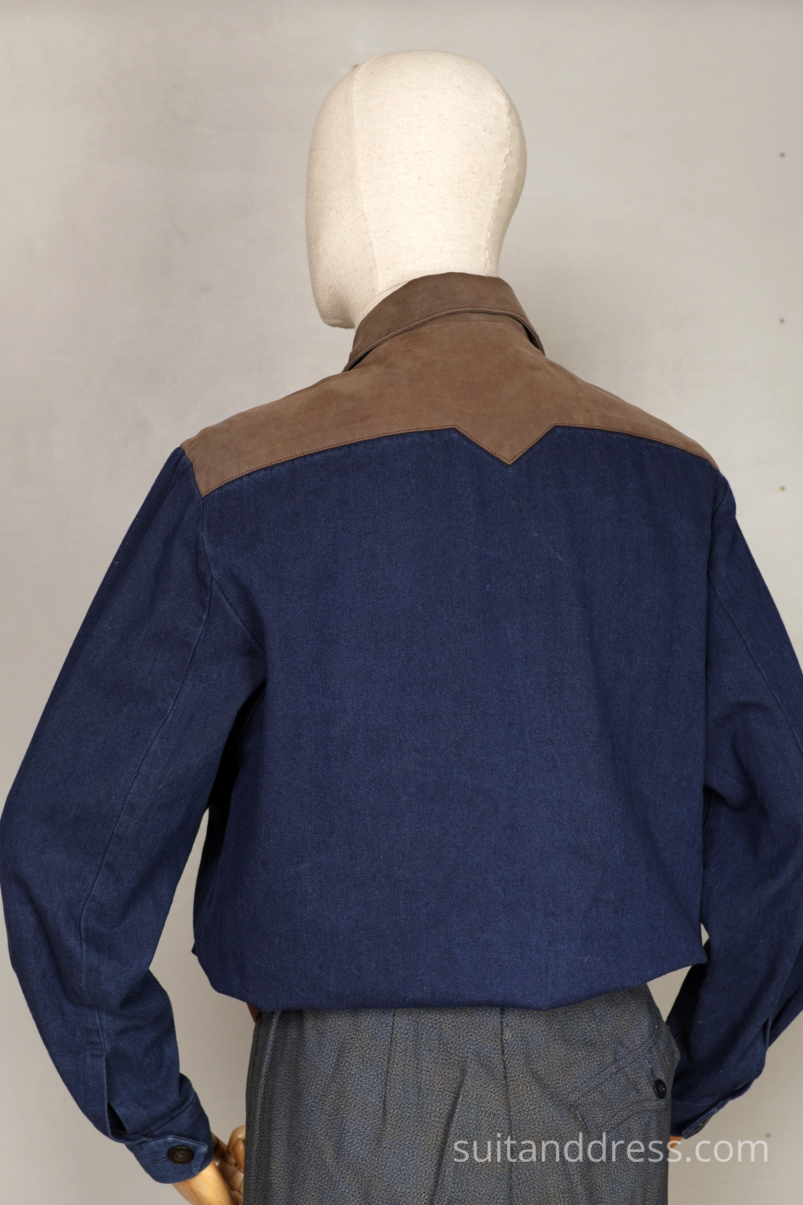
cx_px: 402
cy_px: 602
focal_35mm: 48
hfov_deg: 28.1
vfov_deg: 41.1
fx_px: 1606
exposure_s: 1/13
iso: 200
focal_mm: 32
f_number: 5.6
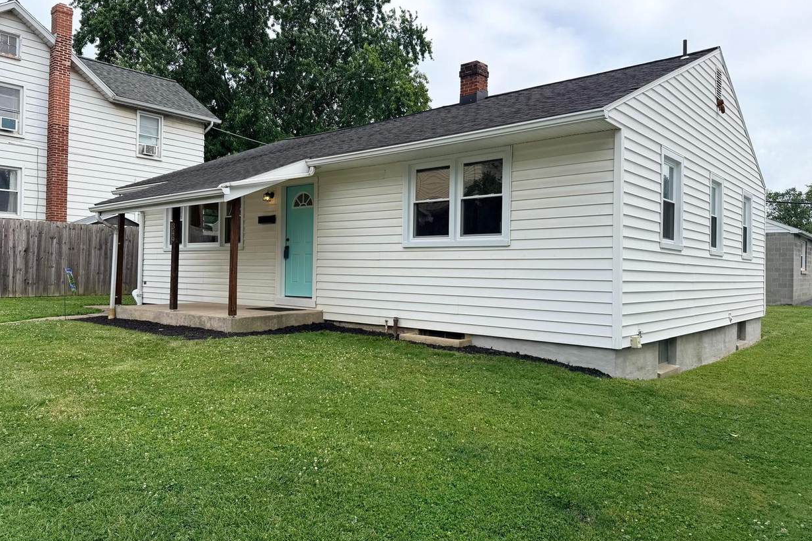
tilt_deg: +1.2
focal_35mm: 26
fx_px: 586
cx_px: 390
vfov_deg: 49.5
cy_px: 262
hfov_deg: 69.4
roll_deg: +0.0
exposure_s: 1/3953
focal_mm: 6.76
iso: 100
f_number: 1.78
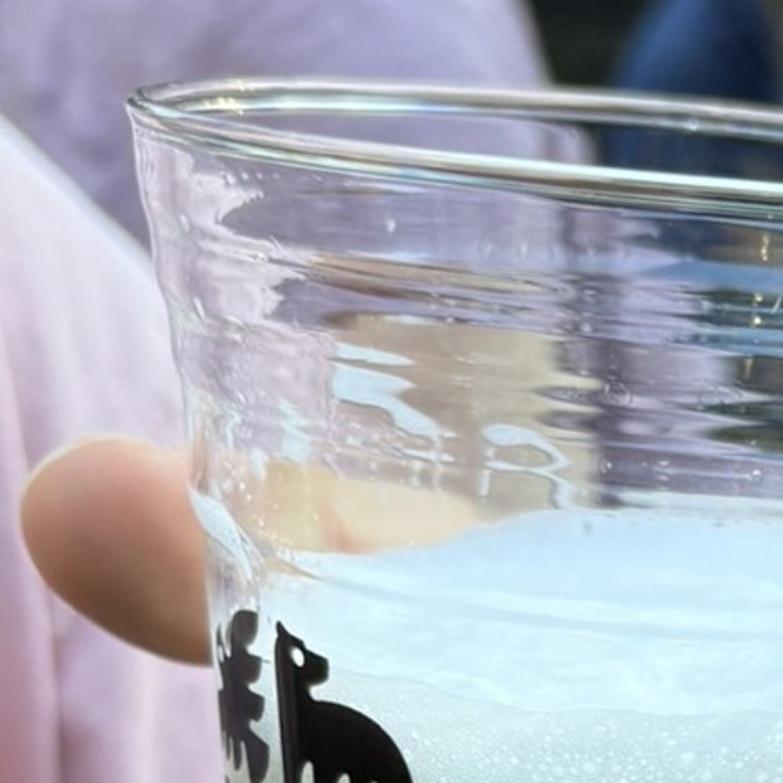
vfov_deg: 15.1
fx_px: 2764
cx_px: 801
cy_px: 1112
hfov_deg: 15.8
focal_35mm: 108
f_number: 1.6
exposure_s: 1/177
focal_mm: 5.96
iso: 64
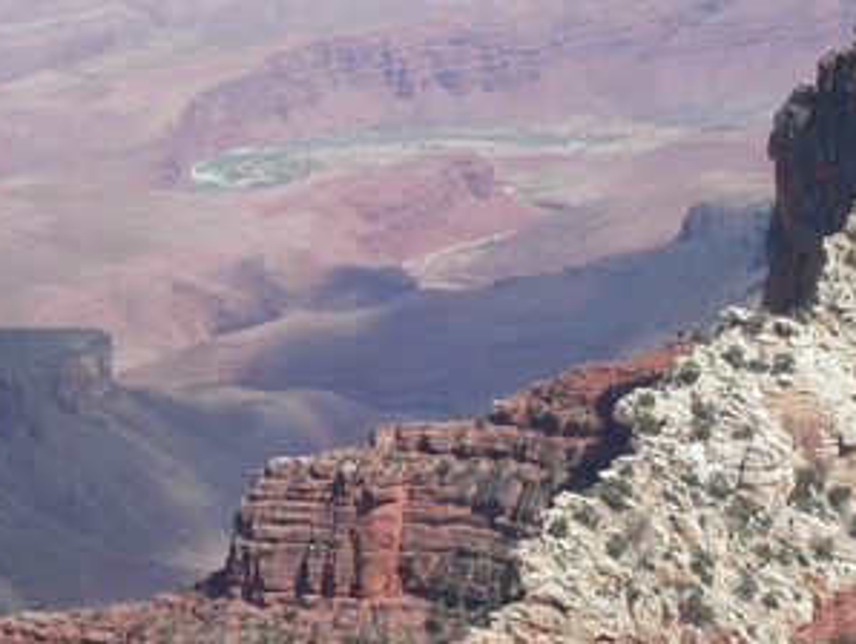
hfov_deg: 12.9
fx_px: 3787
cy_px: 316
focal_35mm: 153
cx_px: 448
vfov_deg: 9.7
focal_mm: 23.4
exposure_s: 1/250
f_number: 8
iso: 100
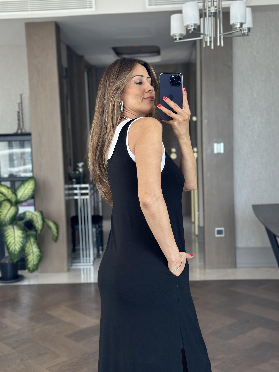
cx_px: 140
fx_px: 516
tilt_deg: -17.5
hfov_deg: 30.3
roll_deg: +2.0
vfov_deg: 39.7
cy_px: 186
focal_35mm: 48
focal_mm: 6.86
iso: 125
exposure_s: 1/121
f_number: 1.78
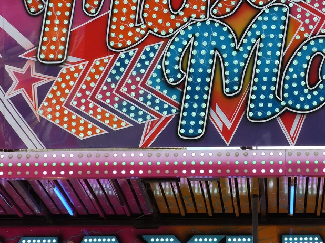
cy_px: 57
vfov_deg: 9.4
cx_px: 232
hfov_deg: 12.6
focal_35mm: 157
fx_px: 1473
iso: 100
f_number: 4
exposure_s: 1/250
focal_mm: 17.5
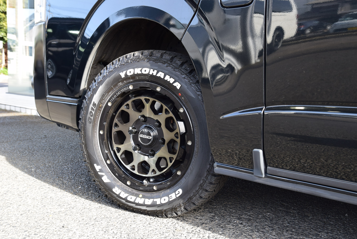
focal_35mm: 45
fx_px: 447
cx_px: 178
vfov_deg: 29.9
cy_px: 120
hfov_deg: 43.6
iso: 400
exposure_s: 1/125
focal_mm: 30
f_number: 9
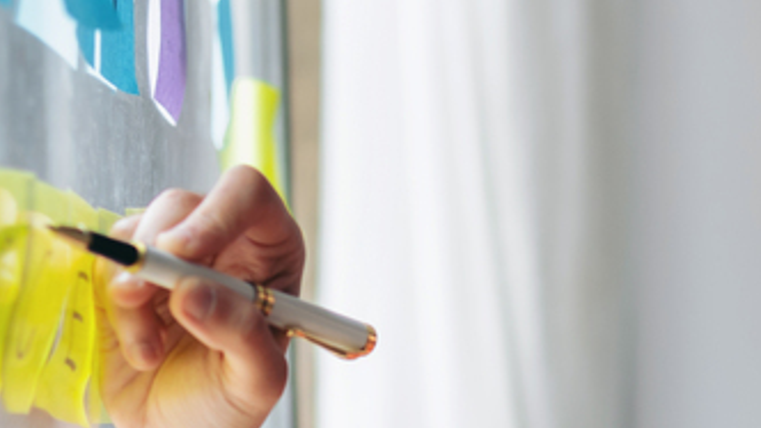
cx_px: 830
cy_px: 613
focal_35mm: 208
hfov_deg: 10.2
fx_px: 4199
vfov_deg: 5.8
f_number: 2.5
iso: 250
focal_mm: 55
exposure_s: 1/500
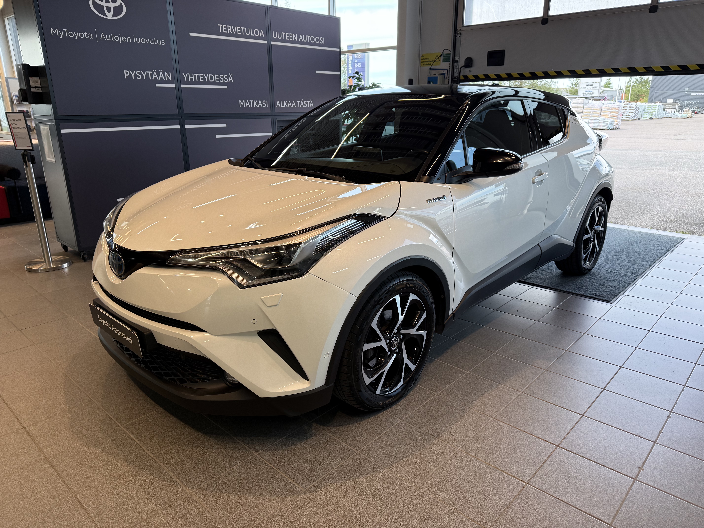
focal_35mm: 24
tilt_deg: -17.6
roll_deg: +0.4
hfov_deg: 71.6
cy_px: 264
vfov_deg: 56.8
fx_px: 488
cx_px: 352
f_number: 1.78
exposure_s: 1/308
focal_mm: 6.76
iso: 100
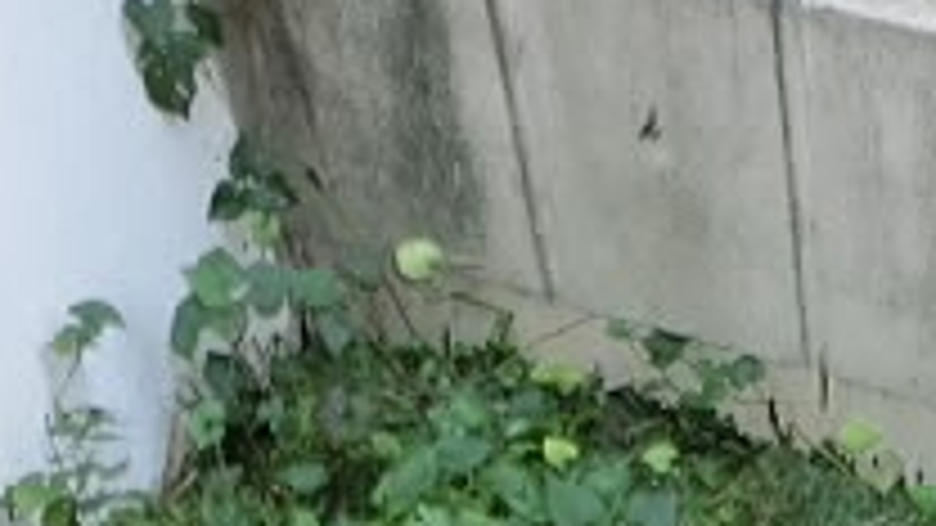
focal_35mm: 91
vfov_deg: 11.9
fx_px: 2259
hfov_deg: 22.4
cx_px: 965
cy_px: 1059
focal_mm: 4.24
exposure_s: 1/80
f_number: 3
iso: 400
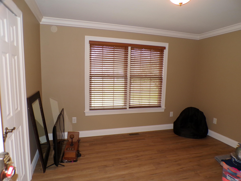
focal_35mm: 24
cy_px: 90
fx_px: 167
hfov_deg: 71.6
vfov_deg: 56.8
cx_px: 120
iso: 229
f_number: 3
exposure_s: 1/17
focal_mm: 4.3
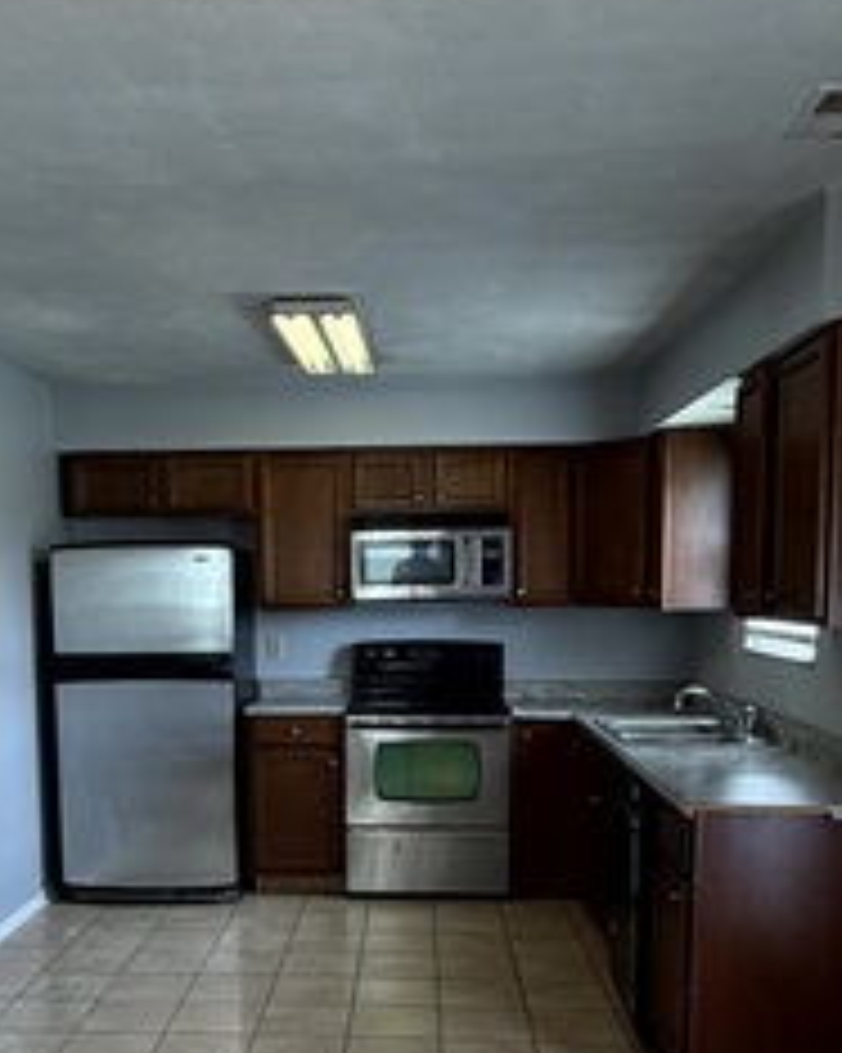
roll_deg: +0.6
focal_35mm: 39
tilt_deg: -6.8
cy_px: 749
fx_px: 1216
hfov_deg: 38.0
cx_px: 324
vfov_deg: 45.7
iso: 125
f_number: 2.2
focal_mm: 2.22
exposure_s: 1/120
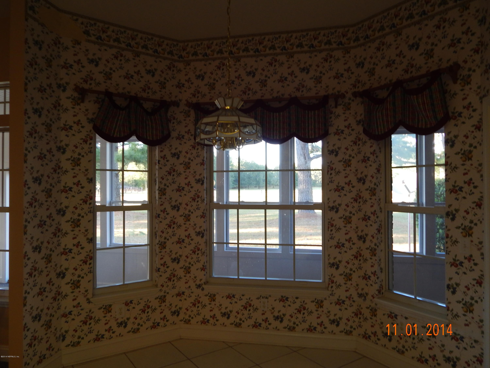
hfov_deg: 69.4
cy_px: 184
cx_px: 245
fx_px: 354
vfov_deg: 54.9
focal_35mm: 25
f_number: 3.1
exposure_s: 1/30
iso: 140
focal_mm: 4.5
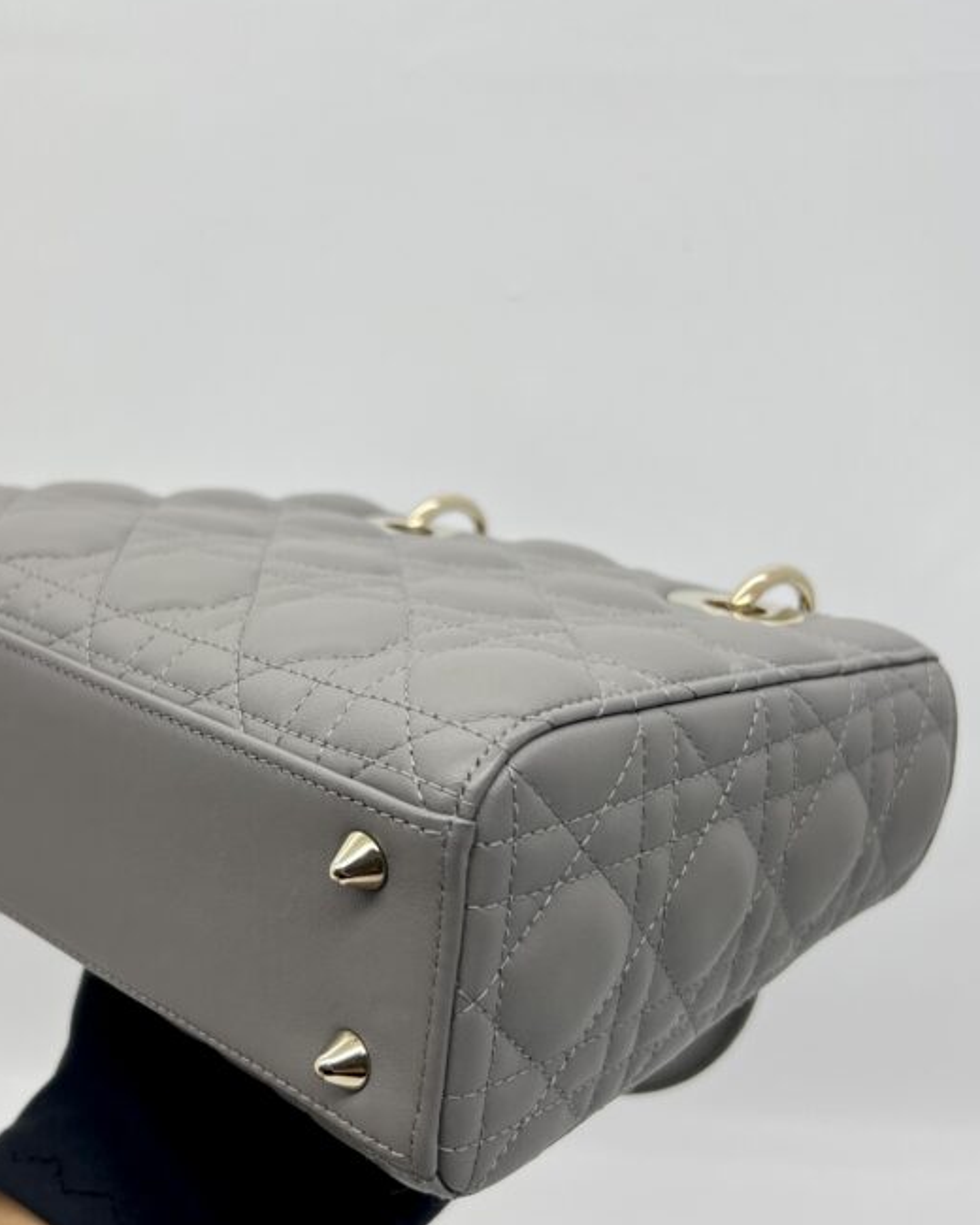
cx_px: 381
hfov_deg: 37.2
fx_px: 1450
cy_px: 727
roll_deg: -1.0
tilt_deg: -23.1
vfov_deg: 45.6
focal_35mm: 40
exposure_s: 1/113
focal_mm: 5.7
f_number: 1.5
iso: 32
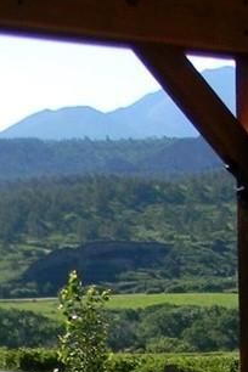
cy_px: 425
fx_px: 1571
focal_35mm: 152
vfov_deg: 13.2
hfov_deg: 8.5
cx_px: 504
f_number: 3.5
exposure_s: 1/675
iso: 80
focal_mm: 5
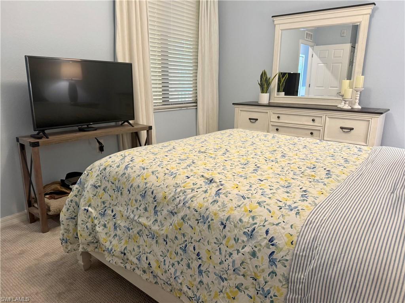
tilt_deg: -13.7
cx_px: 202
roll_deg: +0.0
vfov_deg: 56.8
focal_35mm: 24
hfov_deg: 71.6
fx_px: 281
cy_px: 152
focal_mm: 6.76
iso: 200
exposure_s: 1/60
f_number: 1.78
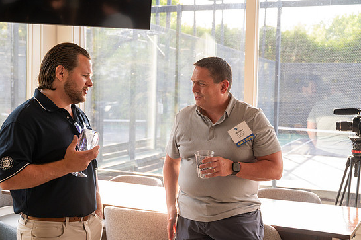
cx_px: 180
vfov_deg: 27.0
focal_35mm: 50
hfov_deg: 39.6
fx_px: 501
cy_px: 124
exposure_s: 1/200
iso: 640
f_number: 4.5
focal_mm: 47
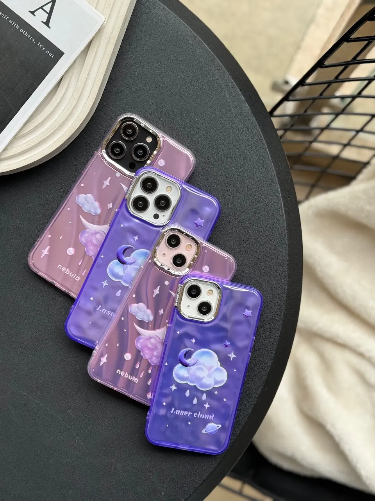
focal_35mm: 48
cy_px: 250
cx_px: 188
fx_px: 693
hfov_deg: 30.3
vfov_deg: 39.7
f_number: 1.78
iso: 80
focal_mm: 6.86
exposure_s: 1/167
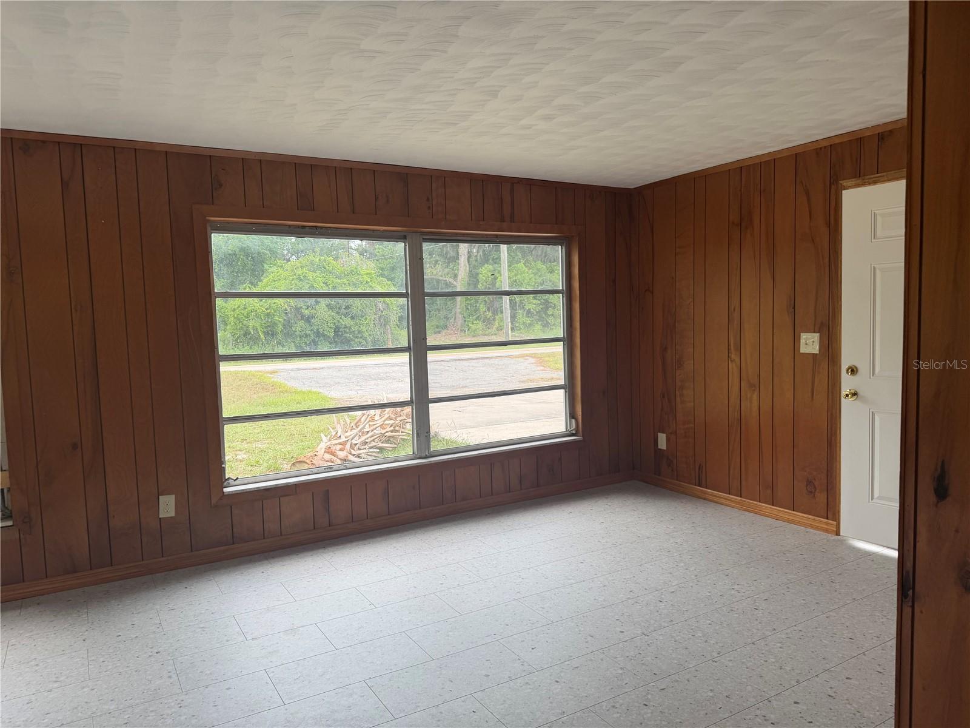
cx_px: 485
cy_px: 364
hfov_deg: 71.6
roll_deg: +2.4
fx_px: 673
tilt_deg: -4.8
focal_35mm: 24
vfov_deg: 56.8
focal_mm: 6.76
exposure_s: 1/120
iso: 80
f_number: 1.78
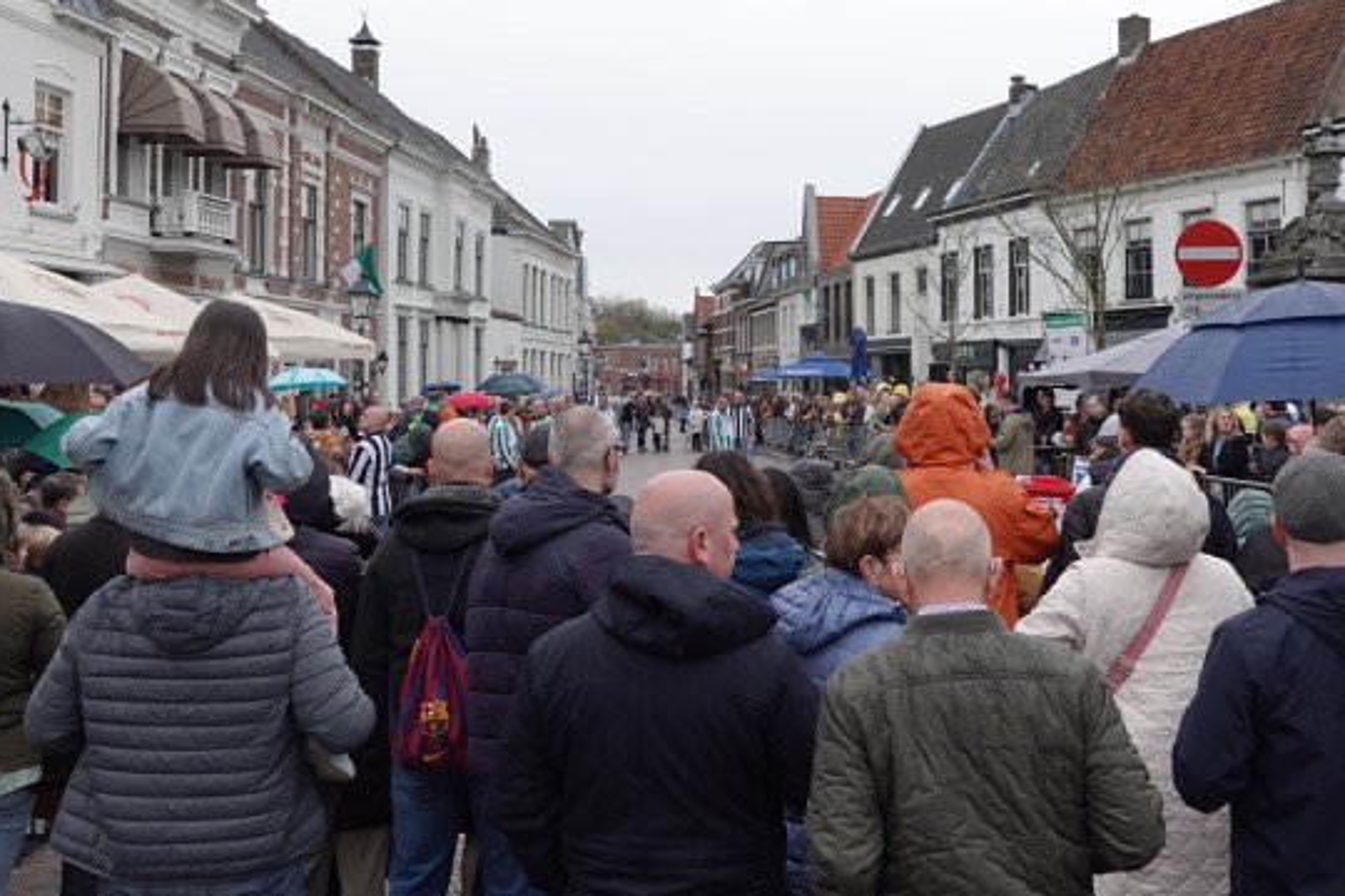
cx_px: 832
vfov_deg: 33.1
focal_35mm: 40
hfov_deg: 48.1
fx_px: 1494
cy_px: 306
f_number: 3.2
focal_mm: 8.87
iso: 100
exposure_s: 1/250
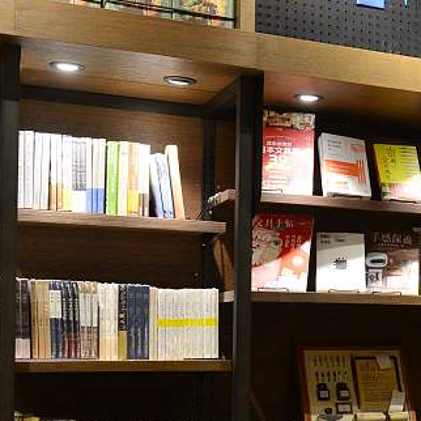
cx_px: 611
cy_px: 324
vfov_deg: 22.5
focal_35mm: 76
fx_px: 1046
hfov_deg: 20.0
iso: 800
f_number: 4.5
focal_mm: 24
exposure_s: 1/60
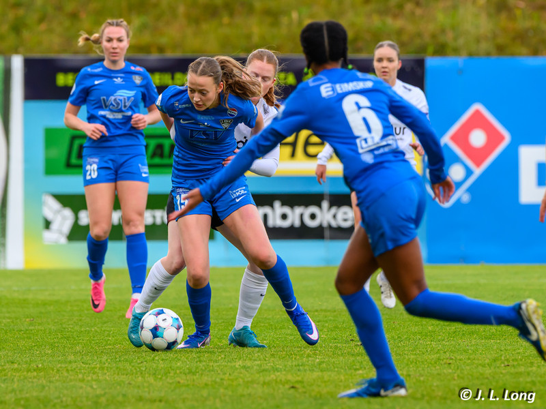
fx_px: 9703
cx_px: 271
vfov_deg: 2.4
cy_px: 204
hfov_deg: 3.2
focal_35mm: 615
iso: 1250
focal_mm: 410
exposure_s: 1/1000
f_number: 6.3
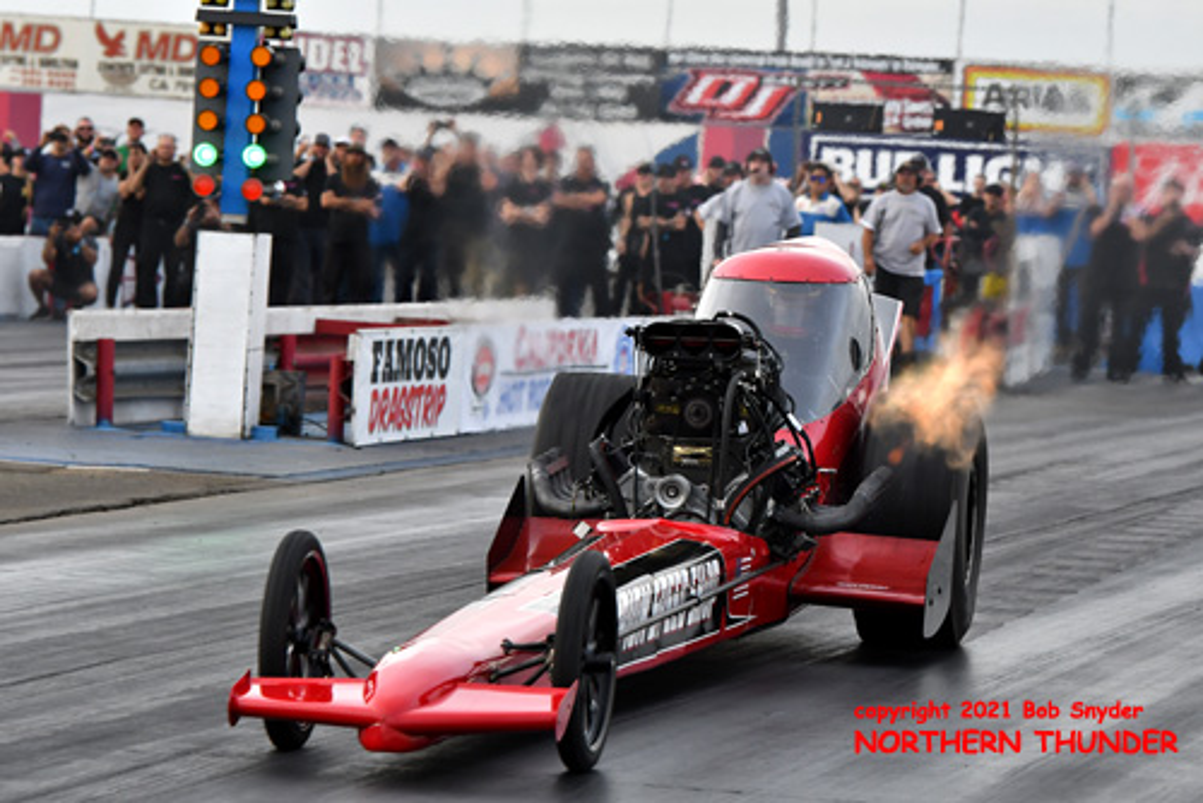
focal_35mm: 202
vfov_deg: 6.8
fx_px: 6771
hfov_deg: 10.2
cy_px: 402
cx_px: 602
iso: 640
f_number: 5.6
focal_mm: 135
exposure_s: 1/800
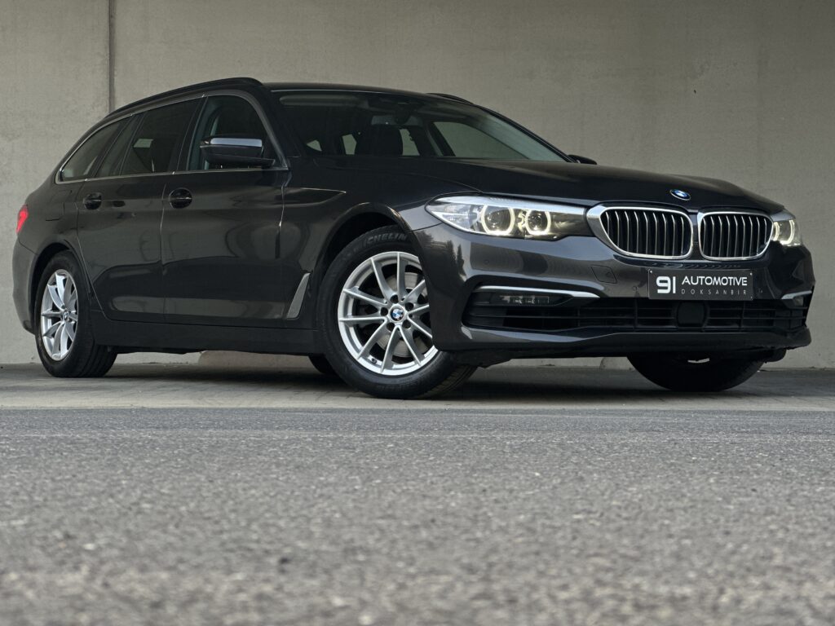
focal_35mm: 77
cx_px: 418
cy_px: 313
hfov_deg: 25.3
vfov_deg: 19.1
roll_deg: -0.5
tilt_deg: +1.1
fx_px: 1857
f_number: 2.8
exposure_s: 1/100
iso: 250
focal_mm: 9
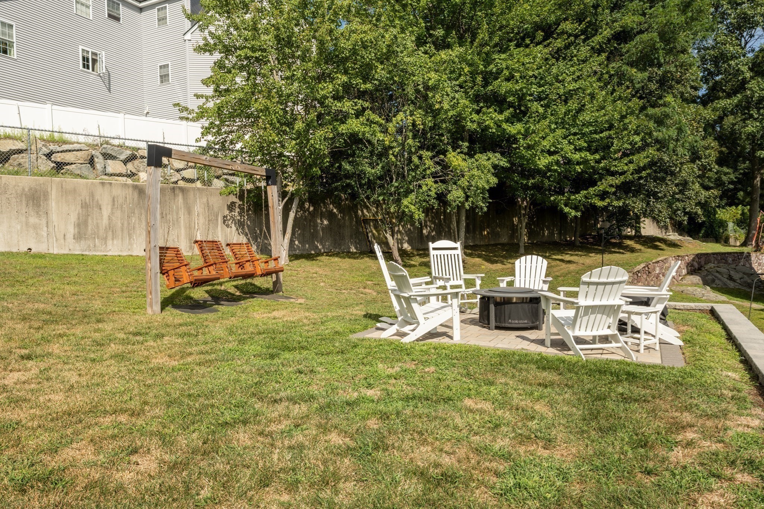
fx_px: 509
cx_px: 382
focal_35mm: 24
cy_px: 254
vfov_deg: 53.1
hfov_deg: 73.7
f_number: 18
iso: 64
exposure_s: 1/125
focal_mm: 24
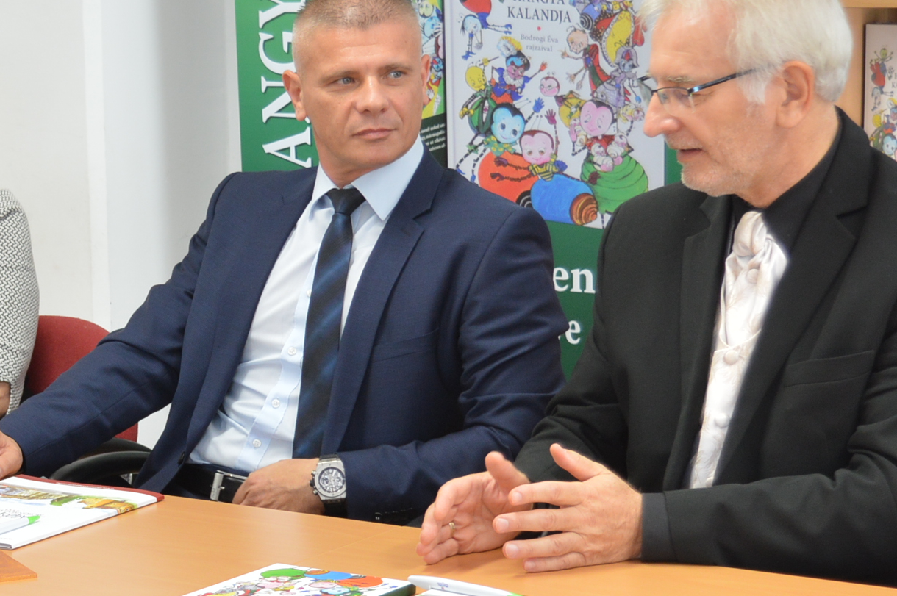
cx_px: 116
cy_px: 438
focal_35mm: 107
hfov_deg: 18.8
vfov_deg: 12.7
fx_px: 2669
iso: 400
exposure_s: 1/25
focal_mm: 29
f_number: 4.5
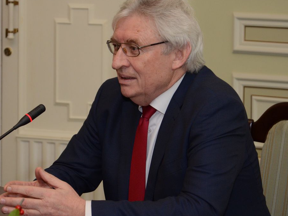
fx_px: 1148
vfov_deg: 10.7
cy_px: 103
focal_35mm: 138
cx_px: 149
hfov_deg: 14.3
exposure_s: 1/200
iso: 1000
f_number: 5.3
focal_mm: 62
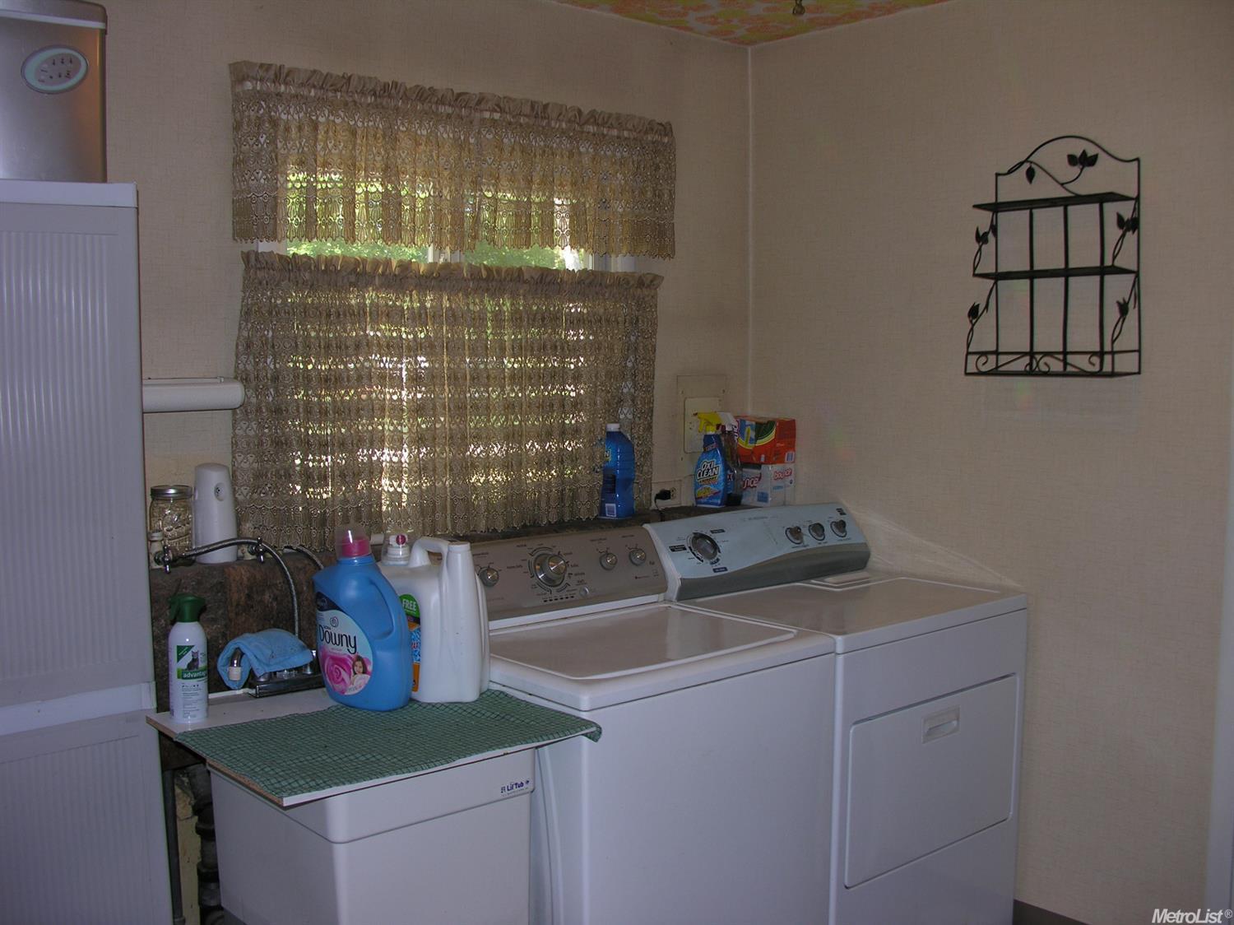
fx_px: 1247
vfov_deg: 40.7
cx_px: 617
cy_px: 462
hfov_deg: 52.6
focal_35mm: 35
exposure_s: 1/60.1
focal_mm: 8.9
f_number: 2.8
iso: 50
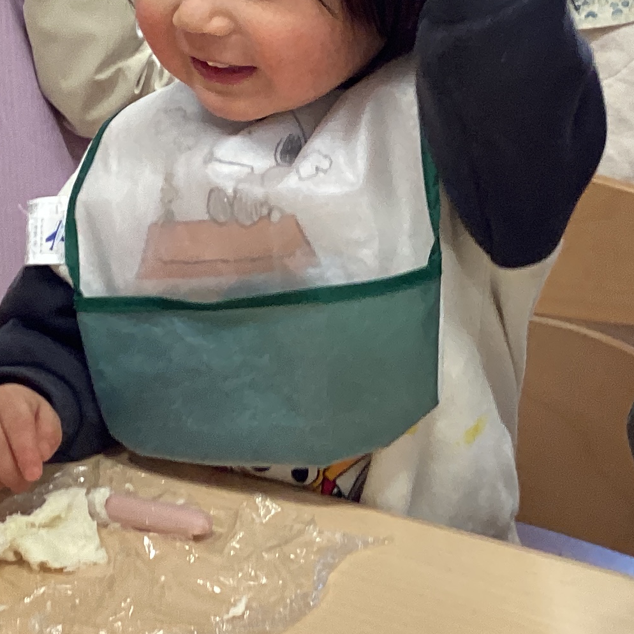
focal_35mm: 90
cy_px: 244
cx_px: 422
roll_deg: -0.1
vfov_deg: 19.3
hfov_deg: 19.2
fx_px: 1865
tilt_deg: -17.9
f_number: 2.4
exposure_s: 1/50
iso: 160
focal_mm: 3.3
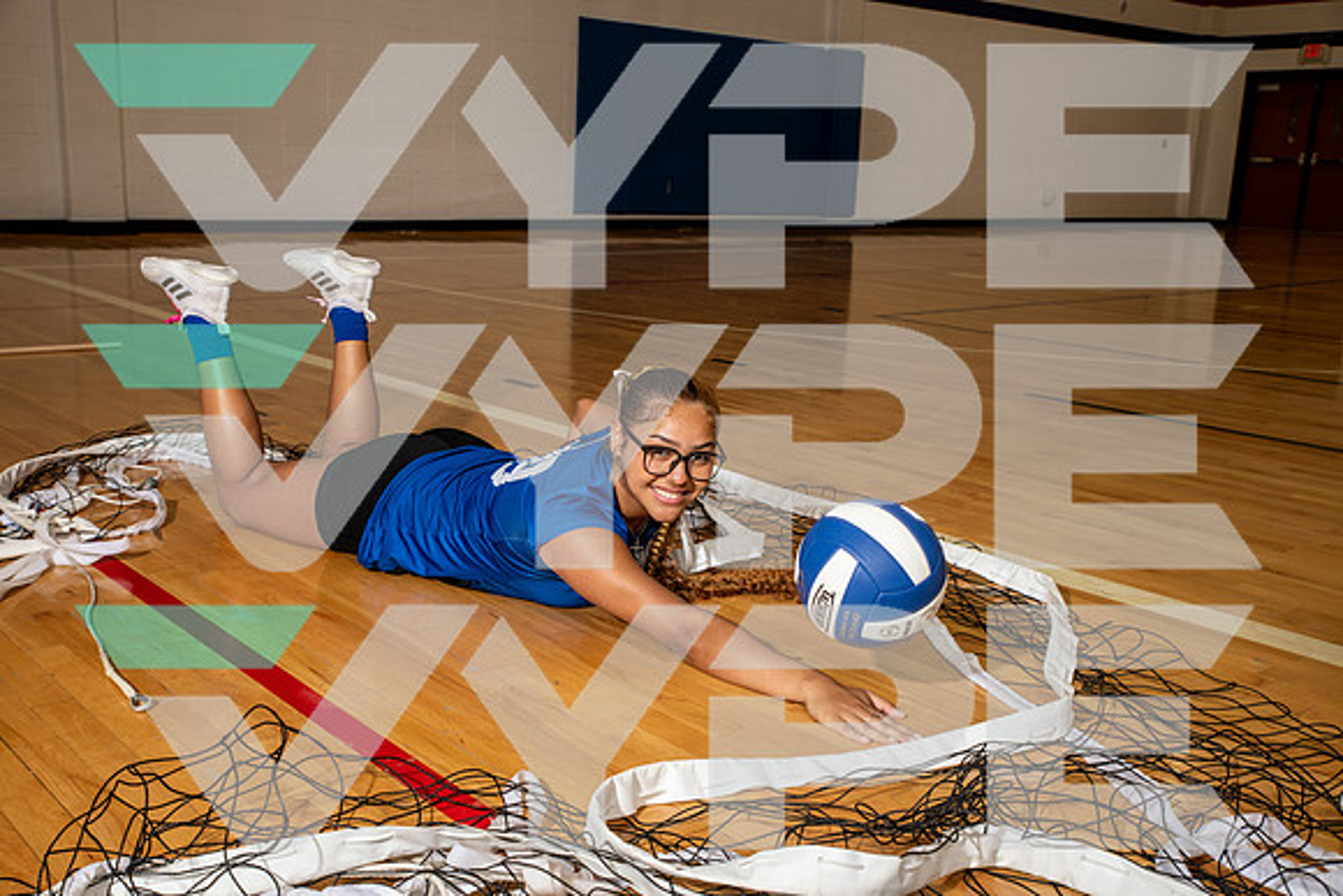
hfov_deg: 53.1
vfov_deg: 36.9
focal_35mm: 36
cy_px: 448
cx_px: 672
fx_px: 1343
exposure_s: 1/250
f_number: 7.1
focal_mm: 36
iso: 320
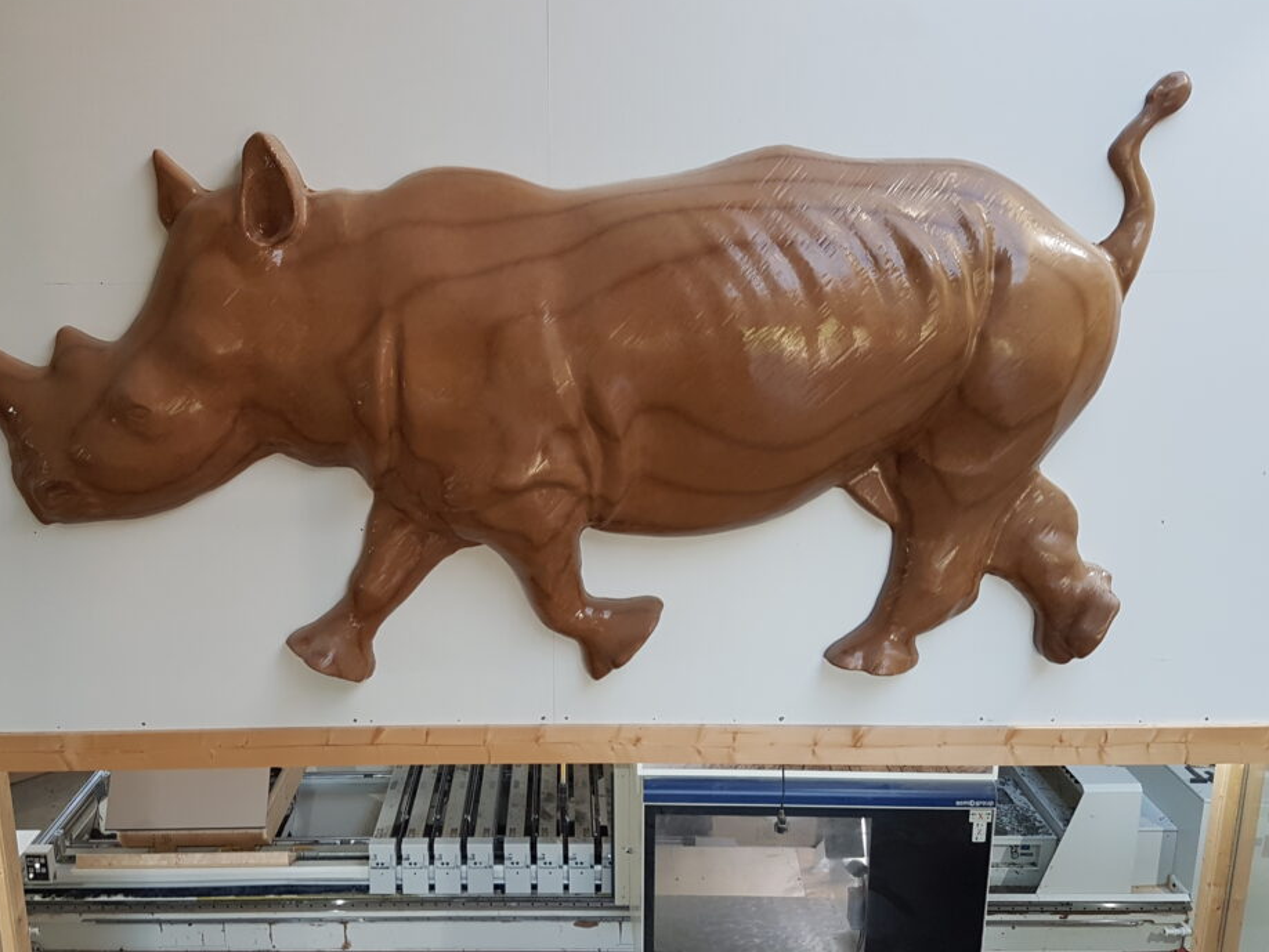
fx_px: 1063
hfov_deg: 61.5
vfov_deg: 48.2
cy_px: 521
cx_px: 564
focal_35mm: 29
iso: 64
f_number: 1.7
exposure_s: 1/50
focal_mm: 4.2
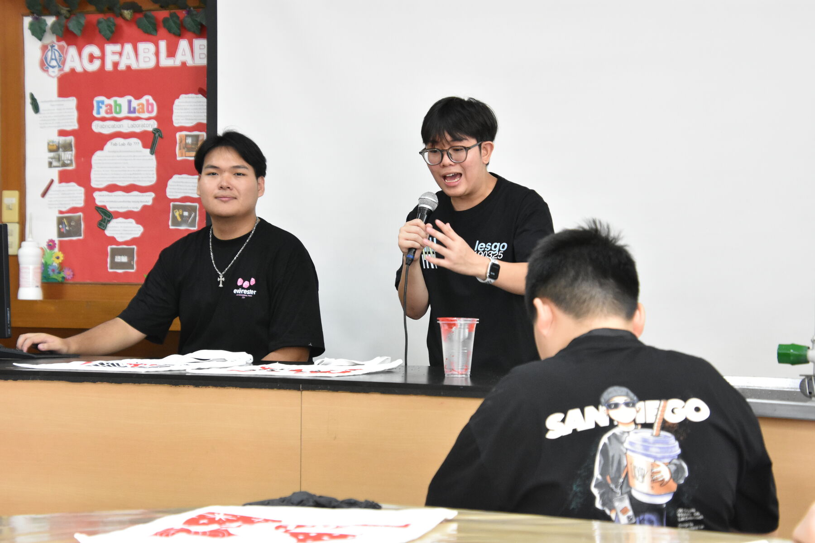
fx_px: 1698
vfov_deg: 18.2
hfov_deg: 27.0
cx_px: 408
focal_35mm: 75
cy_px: 272
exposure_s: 1/100
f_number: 5
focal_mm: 50
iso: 3200
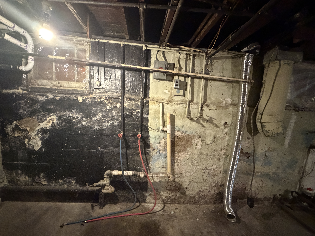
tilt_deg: -6.3
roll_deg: -3.3
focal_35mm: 15
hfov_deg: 98.1
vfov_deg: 81.6
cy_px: 126
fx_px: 136
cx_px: 151
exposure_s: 1/40
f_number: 2.2
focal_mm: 2.22
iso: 1250
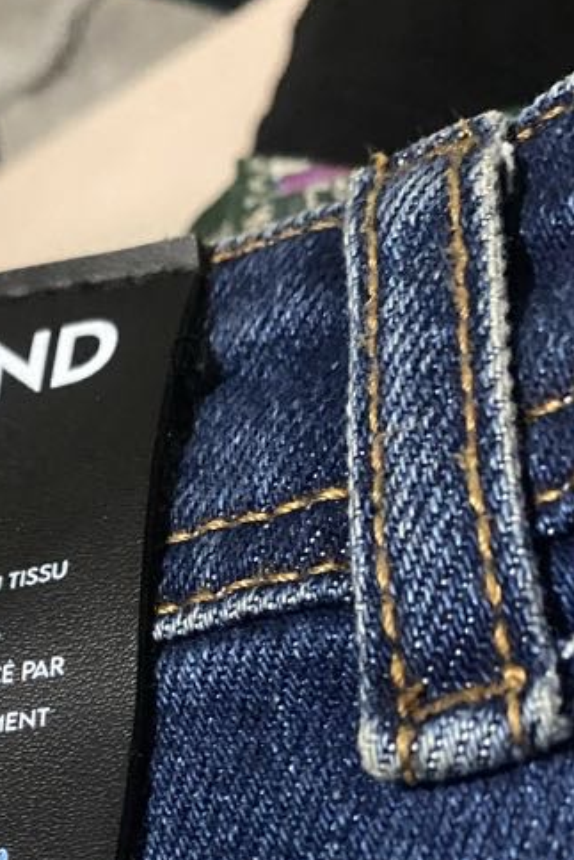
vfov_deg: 31.9
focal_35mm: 58
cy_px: 851
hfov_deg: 21.8
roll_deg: +30.4
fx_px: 1386
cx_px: -98
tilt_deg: -36.3
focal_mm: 4.25
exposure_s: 1/30
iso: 800
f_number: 1.8
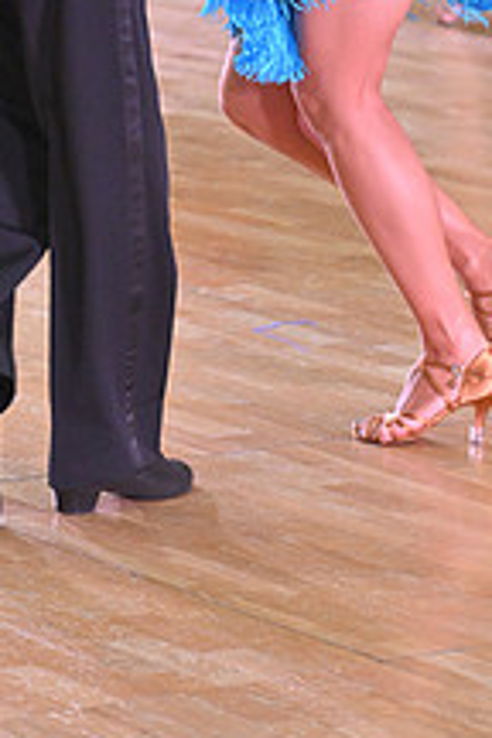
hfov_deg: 5.1
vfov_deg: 7.6
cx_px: 142
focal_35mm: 269
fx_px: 5514
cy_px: -113
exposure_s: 1/400
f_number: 4
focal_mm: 100
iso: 3200
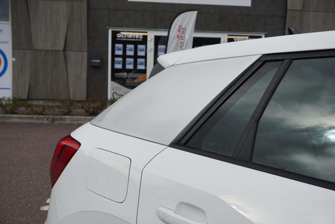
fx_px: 377
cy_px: 112
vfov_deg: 33.1
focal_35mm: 40
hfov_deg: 47.9
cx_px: 168
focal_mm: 27
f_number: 5.6
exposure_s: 1/320
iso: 100
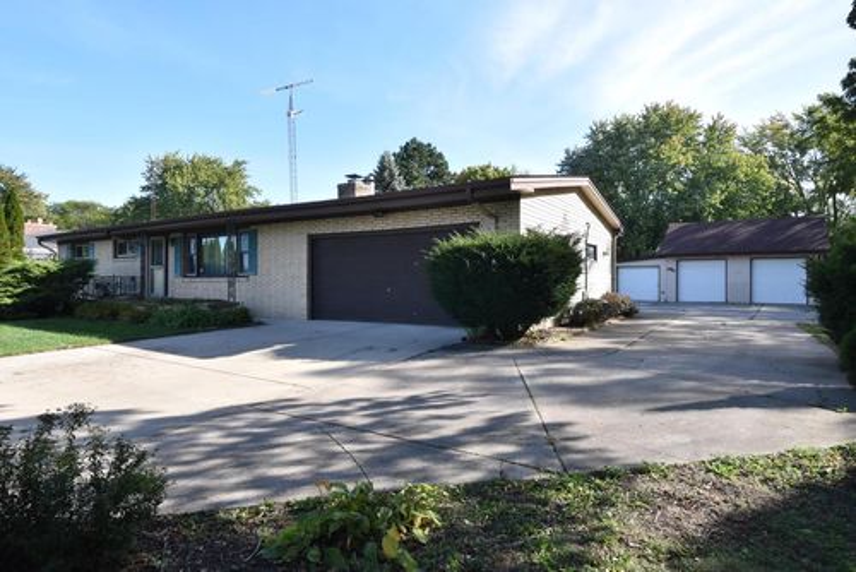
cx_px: 428
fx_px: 464
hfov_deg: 85.4
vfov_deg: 63.3
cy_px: 286
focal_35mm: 20
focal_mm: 13
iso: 800
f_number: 10
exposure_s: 1/400
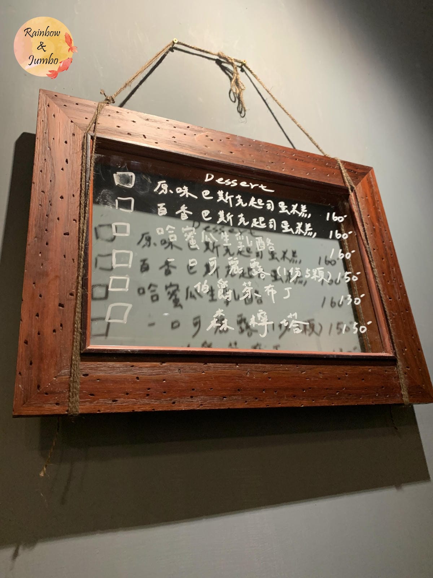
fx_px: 434
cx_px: 216
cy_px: 289
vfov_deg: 67.3
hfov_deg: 53.1
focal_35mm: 26
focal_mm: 4.25
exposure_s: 1/60
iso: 200
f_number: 1.8
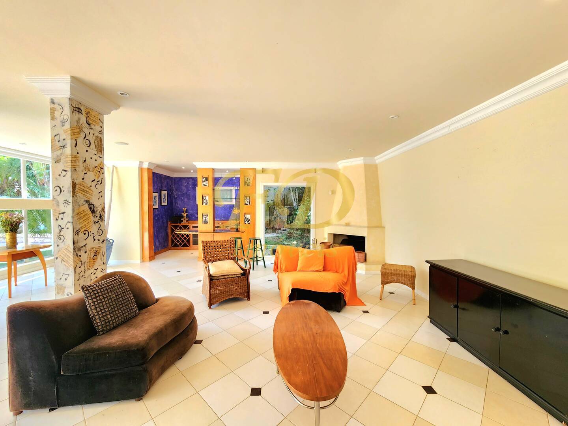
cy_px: 213
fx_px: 213
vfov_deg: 89.9
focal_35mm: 13
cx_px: 284
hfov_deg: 106.2
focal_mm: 2.2
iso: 64
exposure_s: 1/60.2
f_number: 2.2
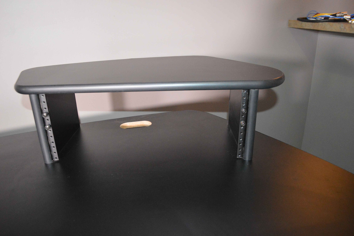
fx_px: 265
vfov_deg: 47.8
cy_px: 118
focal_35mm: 27
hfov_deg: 67.4
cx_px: 177
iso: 3200
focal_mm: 18
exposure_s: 1/60
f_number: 3.5
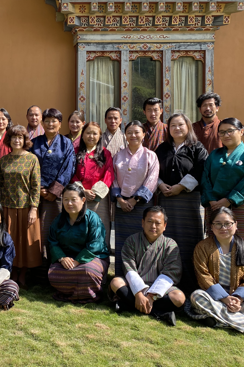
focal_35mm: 40
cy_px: 170
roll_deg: +0.3
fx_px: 407
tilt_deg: -1.1
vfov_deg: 48.4
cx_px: 0
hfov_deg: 31.0
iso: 32
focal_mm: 4.25
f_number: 1.8
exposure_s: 1/788
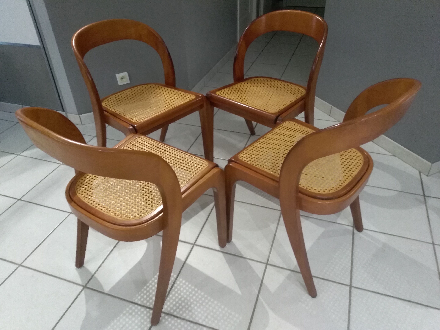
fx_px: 330
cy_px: 165
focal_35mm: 26
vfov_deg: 53.1
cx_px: 220
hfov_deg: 67.3
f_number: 2
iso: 767
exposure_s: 1/14.3
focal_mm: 3.54
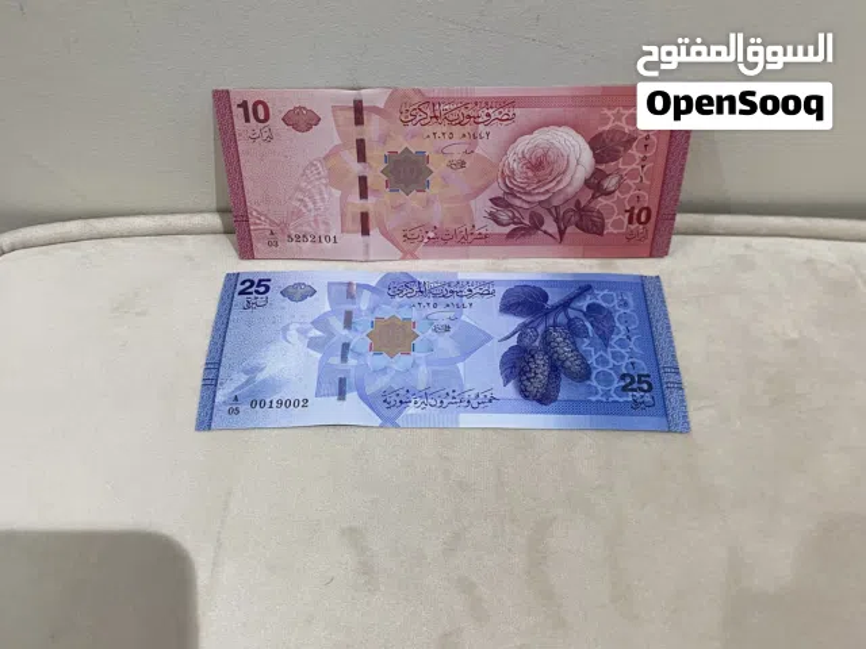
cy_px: 324
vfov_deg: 53.1
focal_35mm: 26
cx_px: 433
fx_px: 650
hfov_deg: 67.3
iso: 125
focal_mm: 4.25
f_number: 1.8
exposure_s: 1/95
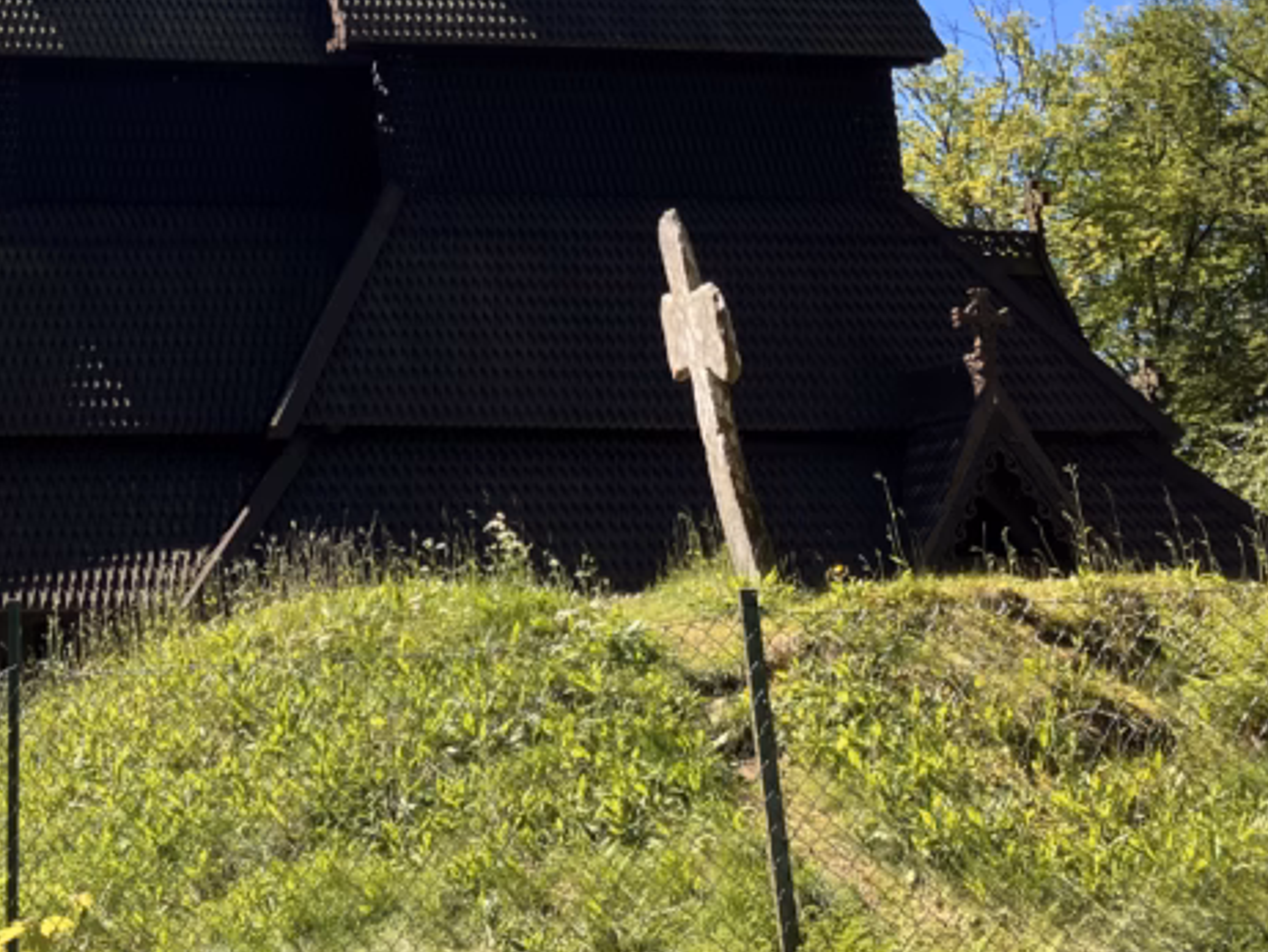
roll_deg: +0.5
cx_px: 107
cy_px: -71
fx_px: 2272
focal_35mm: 62
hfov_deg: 29.8
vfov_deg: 22.5
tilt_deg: +18.0
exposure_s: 1/1080
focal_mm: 3.99
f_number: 1.8
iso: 32
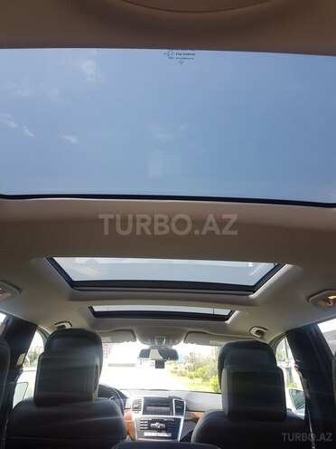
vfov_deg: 67.3
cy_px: 224
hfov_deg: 53.1
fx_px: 336
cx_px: 168
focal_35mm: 26
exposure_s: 1/223
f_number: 1.7
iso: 40
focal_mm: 4.2
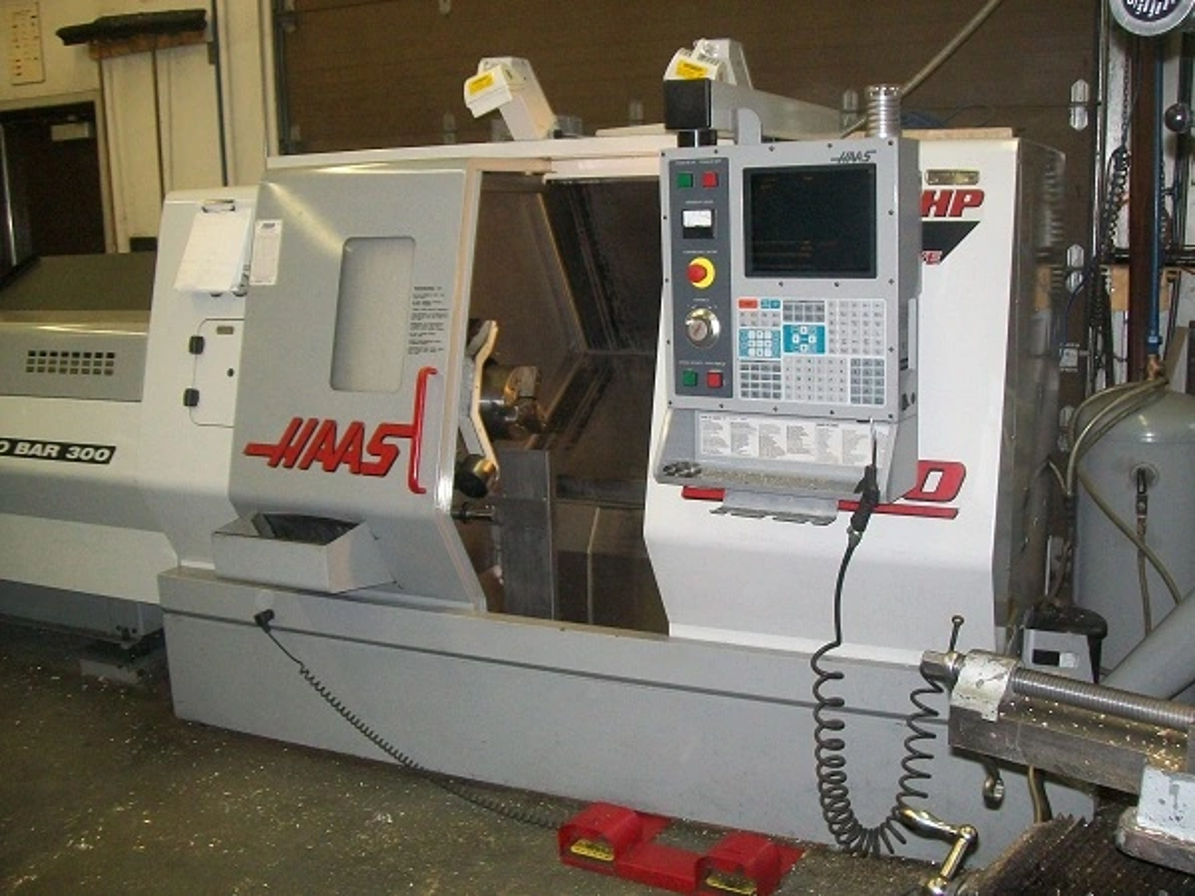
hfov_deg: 51.4
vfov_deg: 39.7
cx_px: 598
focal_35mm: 36
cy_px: 448
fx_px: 1243
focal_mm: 6
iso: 160
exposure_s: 1/60
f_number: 2.7
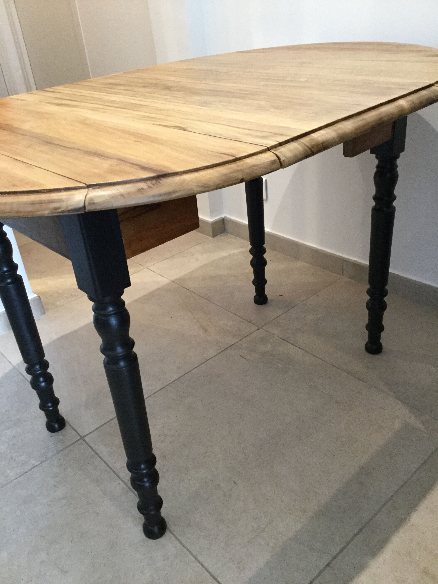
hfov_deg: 45.4
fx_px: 523
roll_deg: +6.0
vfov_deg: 58.4
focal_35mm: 31
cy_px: 292
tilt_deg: -32.1
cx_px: 219
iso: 200
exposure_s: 1/33
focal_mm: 3.3
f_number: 2.4
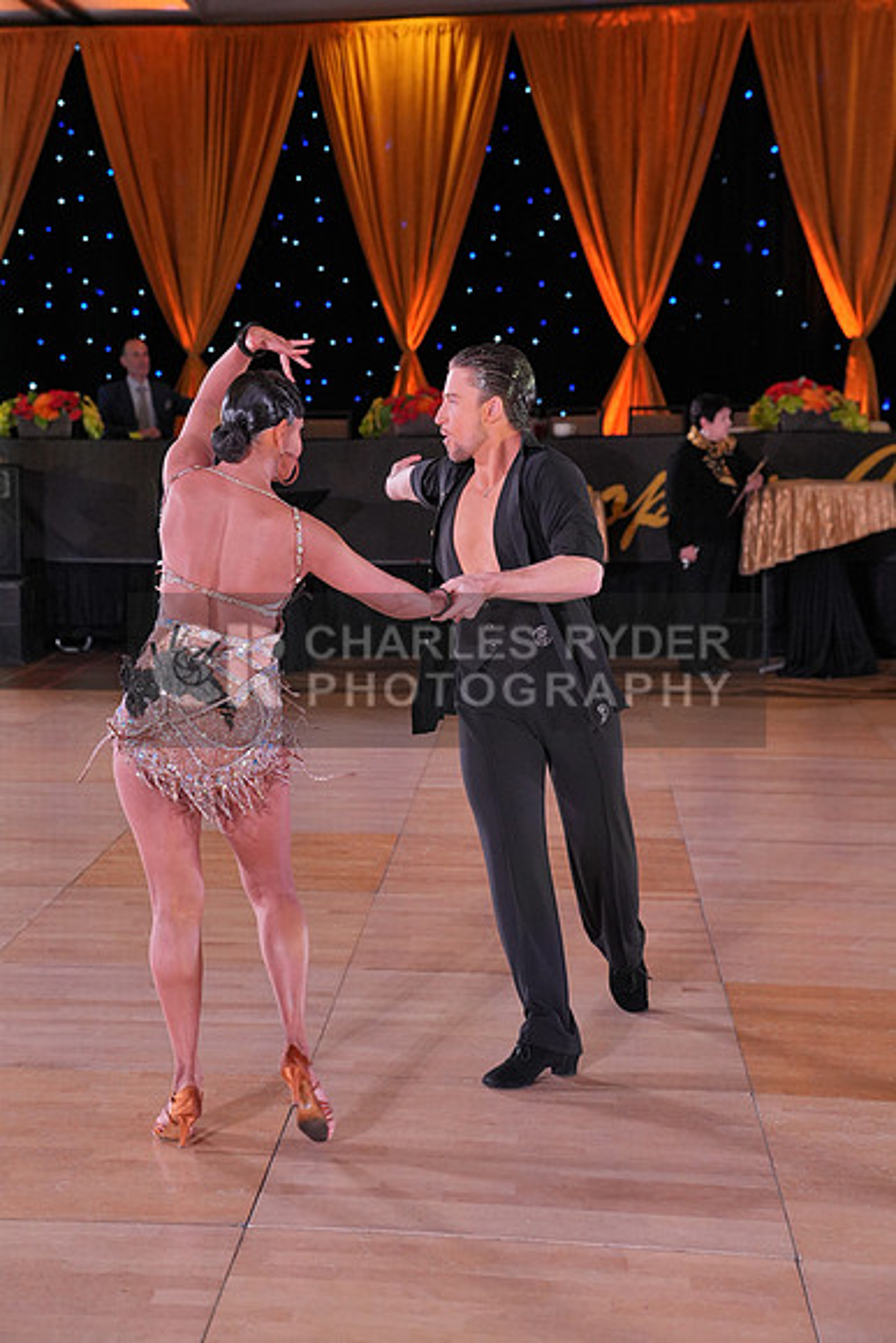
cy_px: 672
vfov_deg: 33.9
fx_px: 2201
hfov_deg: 23.0
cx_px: 448
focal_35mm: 59
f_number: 4
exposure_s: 1/500
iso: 2500
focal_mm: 59
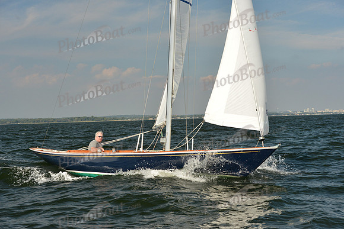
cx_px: 172
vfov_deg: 19.5
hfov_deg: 28.8
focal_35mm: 70
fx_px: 669
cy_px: 114
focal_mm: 70
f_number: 8
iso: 1000
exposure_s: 1/1250
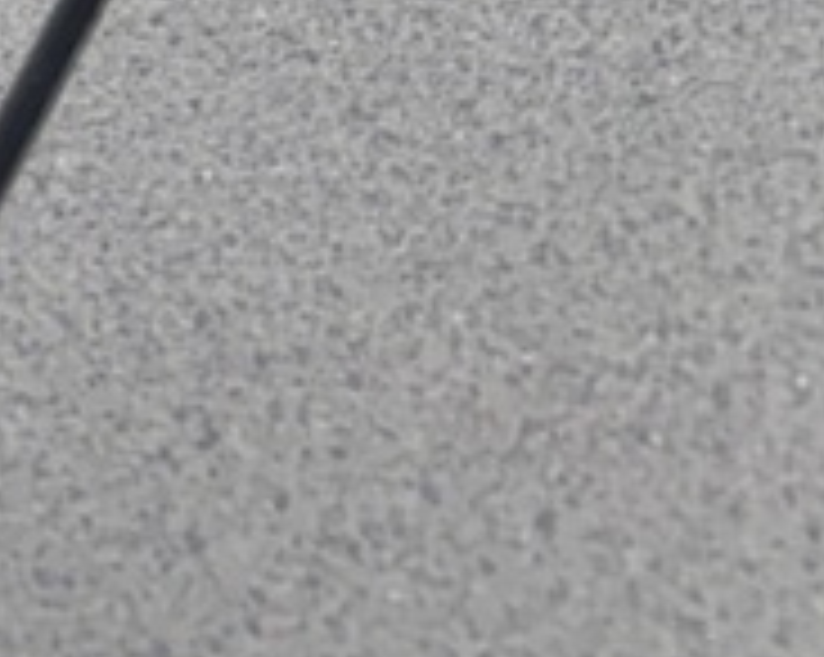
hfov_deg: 14.0
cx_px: -338
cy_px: -1588
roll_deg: +1.1
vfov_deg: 8.7
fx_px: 3191
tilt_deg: -30.5
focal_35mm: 131
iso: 125
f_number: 1.78
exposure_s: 1/120
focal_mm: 6.76
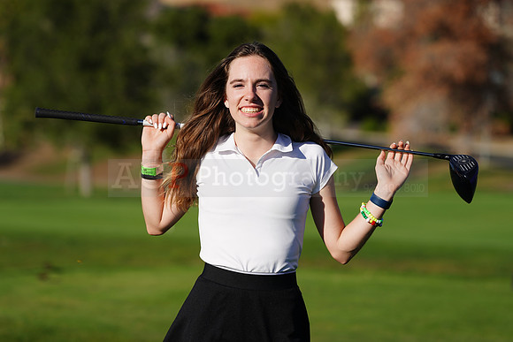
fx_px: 3193
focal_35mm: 224
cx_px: 256
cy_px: 171
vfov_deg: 6.1
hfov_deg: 9.2
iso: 100
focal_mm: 224
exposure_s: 1/500
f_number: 6.3
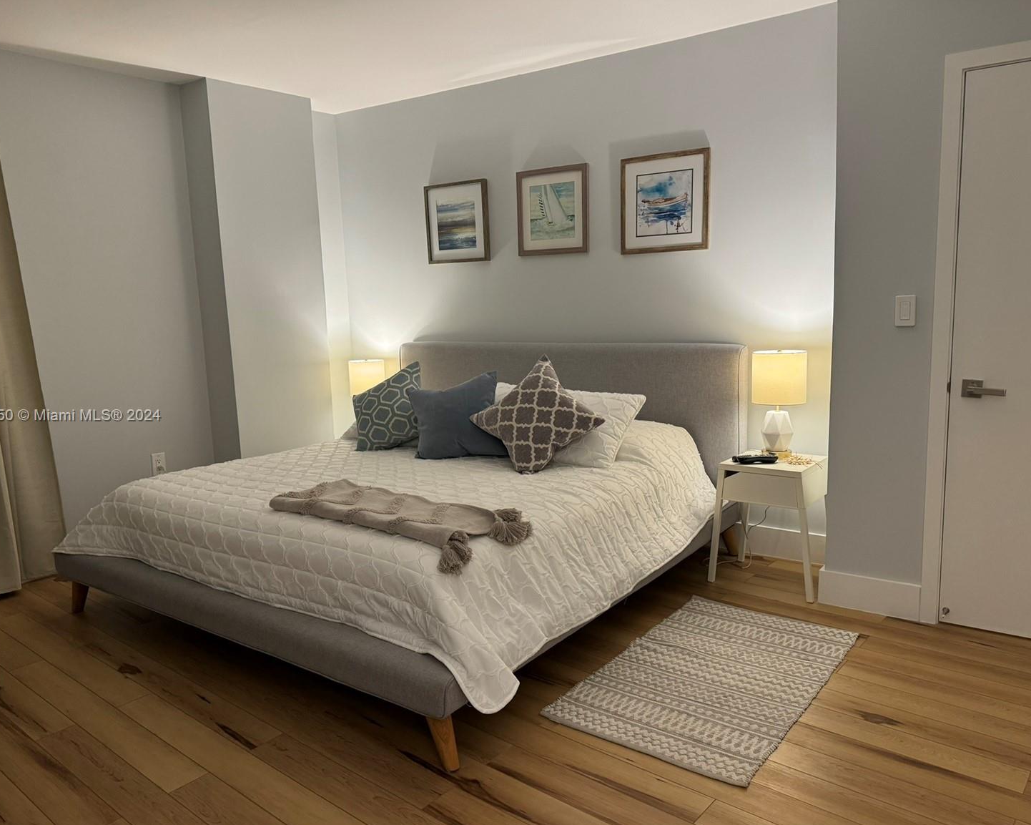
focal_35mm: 26
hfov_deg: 66.0
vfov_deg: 54.9
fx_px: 793
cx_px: 504
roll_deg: +2.0
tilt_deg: -8.7
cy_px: 416
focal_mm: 6.86
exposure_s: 1/60
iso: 250
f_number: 1.78
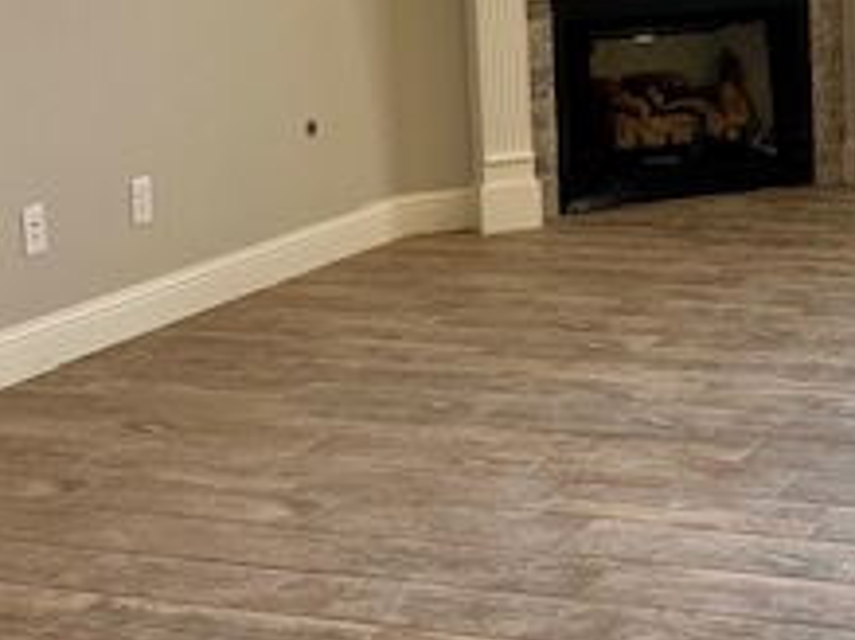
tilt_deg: -5.1
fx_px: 1876
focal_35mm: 76
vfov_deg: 19.0
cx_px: 808
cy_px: 51
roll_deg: +1.2
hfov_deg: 24.7
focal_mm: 4.25
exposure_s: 1/60
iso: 50
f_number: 1.8
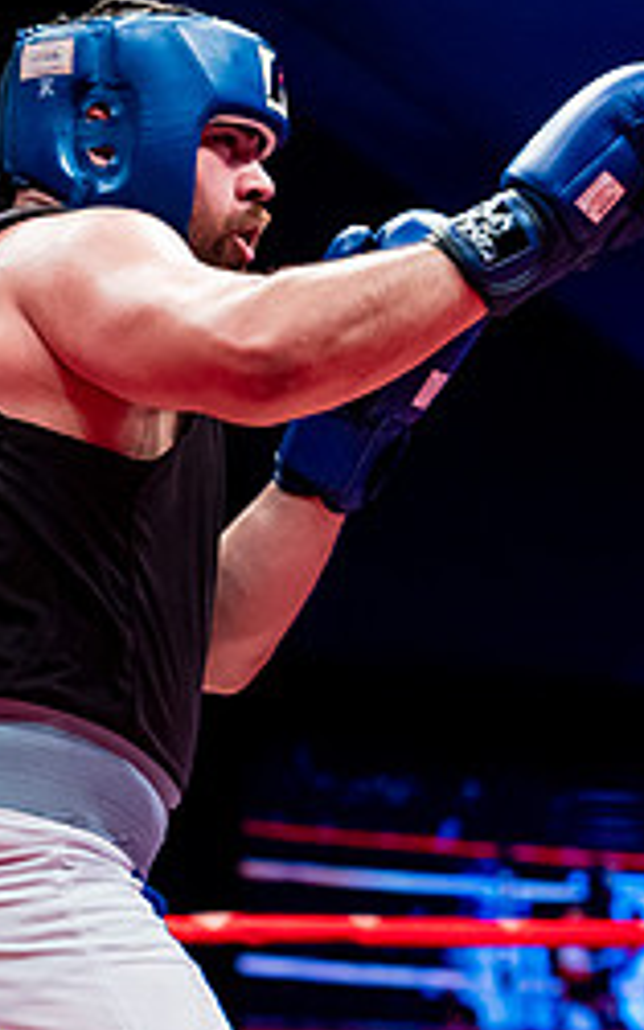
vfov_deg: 15.2
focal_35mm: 136
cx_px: 998
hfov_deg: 9.4
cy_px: 169
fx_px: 3817
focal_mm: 50
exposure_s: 1/1000
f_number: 2.8
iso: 4000
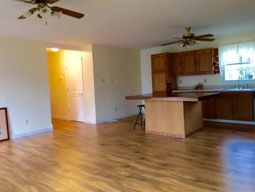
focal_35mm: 29
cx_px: 128
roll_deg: +1.3
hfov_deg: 61.7
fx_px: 214
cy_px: 96
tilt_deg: -4.9
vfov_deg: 48.2
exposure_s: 1/15
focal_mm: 4.15
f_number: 2.2
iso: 64
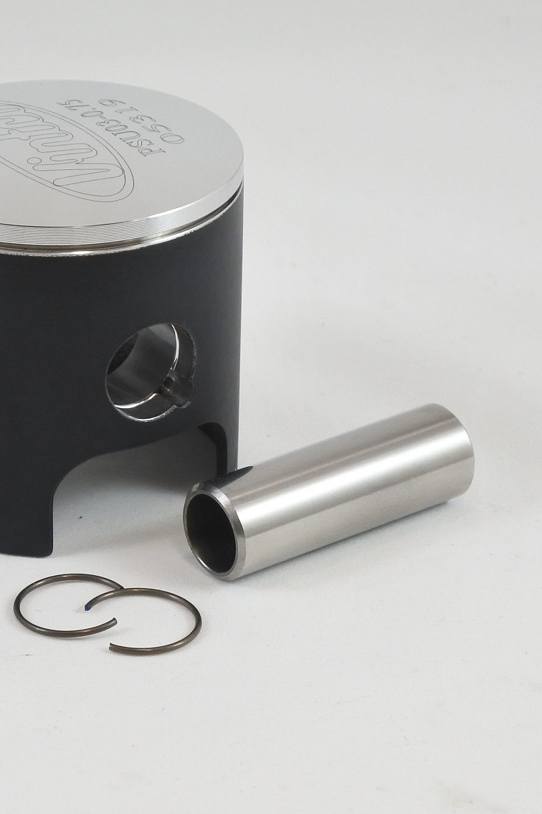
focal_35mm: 83
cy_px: 407
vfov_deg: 24.5
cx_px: 62
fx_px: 1875
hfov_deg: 16.3
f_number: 4.8
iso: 400
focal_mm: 20.6
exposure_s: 1/125
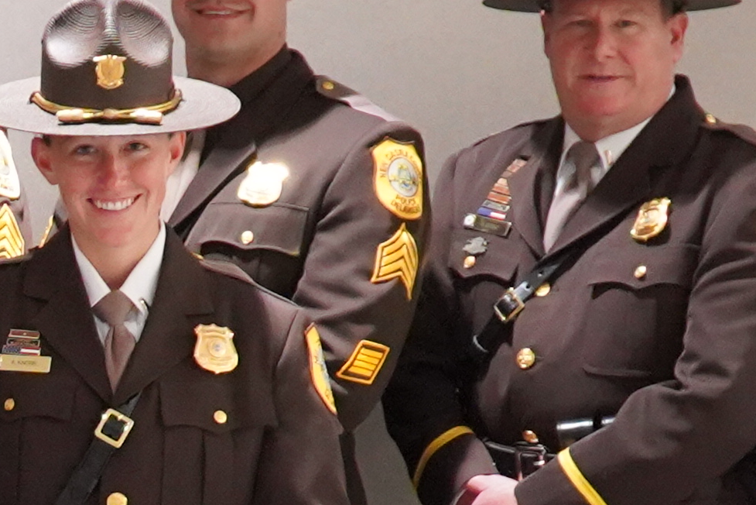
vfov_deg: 9.2
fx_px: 3130
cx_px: -316
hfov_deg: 13.1
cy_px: 477
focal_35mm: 149
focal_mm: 25
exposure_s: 1/160
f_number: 4
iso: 5000
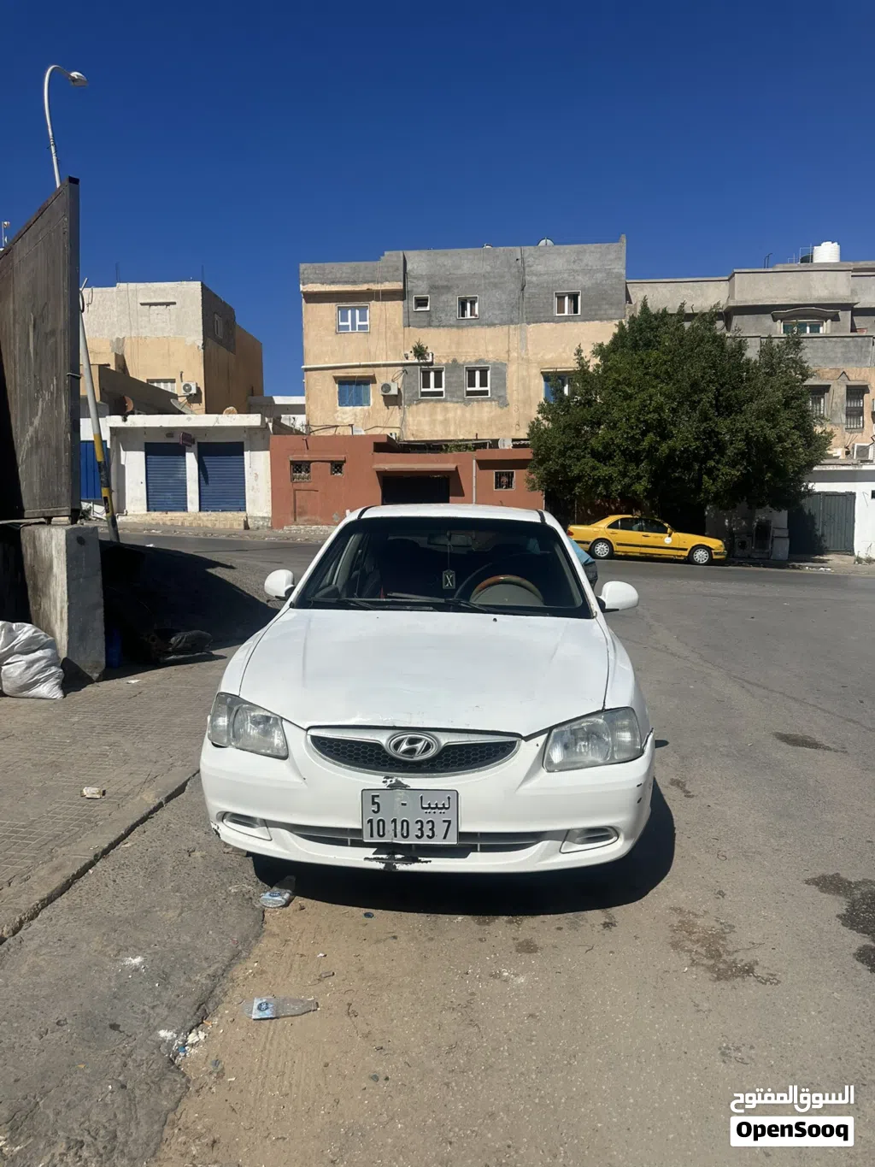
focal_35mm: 24
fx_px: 809
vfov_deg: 71.6
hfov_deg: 56.8
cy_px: 584
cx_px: 438
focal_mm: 6.86
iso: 80
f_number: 1.78
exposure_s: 1/13699
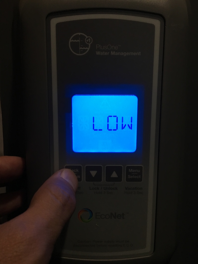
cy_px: 132
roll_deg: -0.3
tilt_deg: -9.2
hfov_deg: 48.2
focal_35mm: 29
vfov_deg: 61.6
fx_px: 221
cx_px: 99
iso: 100
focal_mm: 4.15
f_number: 2.2
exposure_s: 1/30
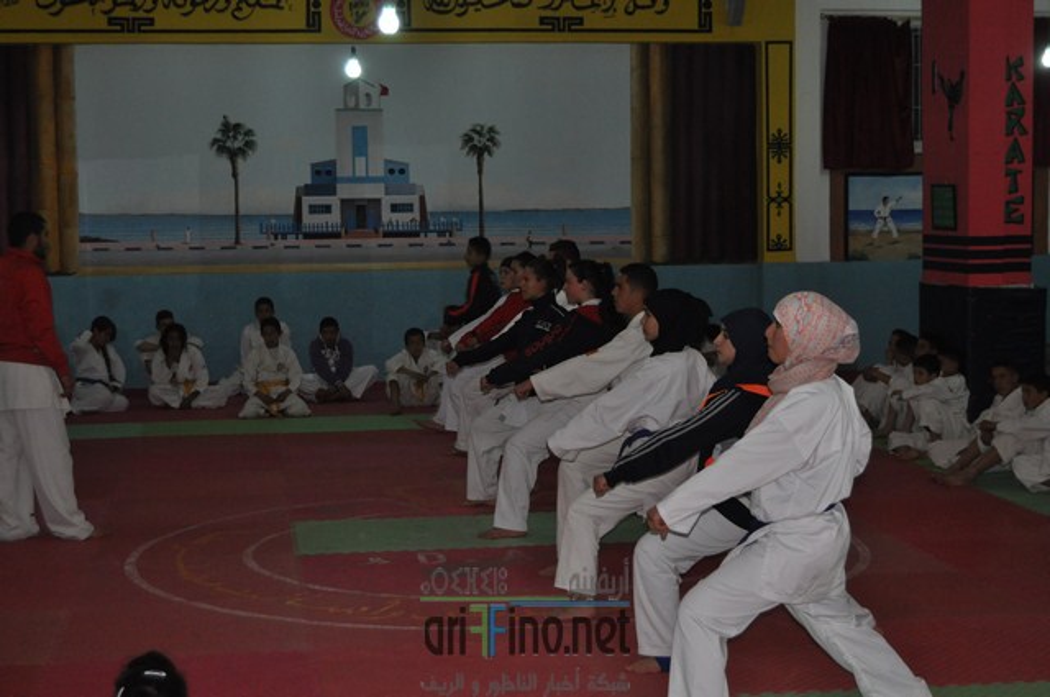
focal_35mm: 63
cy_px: 348
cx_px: 525
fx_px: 1835
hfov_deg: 31.9
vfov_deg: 21.5
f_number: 5
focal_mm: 42
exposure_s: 1/60
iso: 800
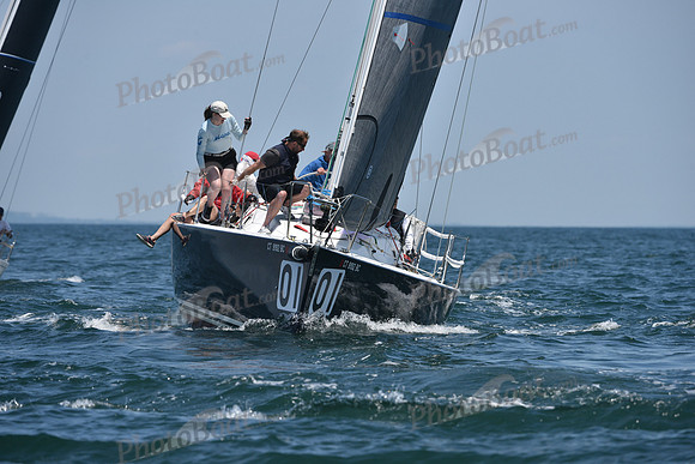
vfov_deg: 4.0
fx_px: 6565
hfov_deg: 6.1
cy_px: 232
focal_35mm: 340
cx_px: 348
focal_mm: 340
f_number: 7.1
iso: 320
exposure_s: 1/1600
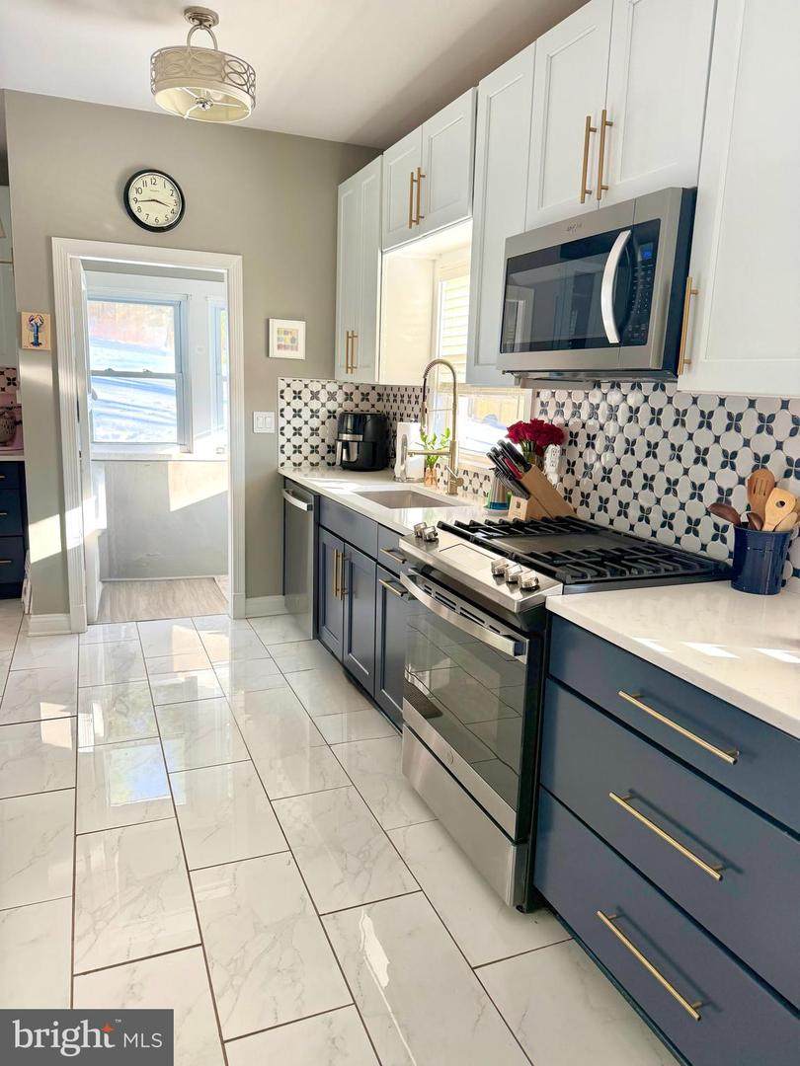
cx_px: 400
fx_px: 740
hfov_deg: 56.8
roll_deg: -2.0
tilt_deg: -11.6
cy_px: 533
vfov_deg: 71.6
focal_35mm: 24
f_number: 1.78
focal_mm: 6.76
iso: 125
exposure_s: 1/234
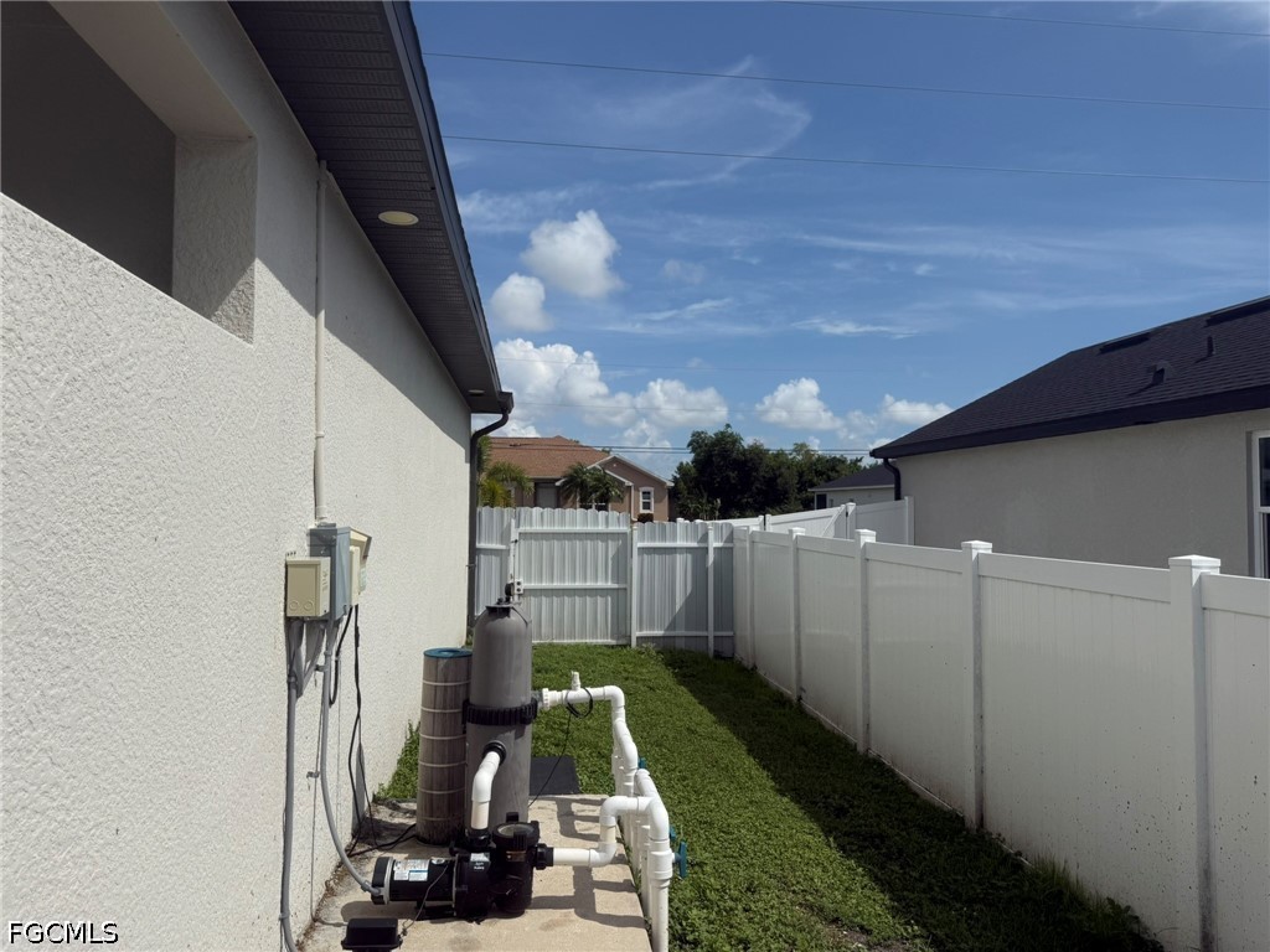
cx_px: 635
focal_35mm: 24
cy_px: 476
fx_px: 881
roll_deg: -0.4
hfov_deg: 71.6
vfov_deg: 56.8
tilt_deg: +1.7
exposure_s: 1/10309
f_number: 1.78
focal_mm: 6.76
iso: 80
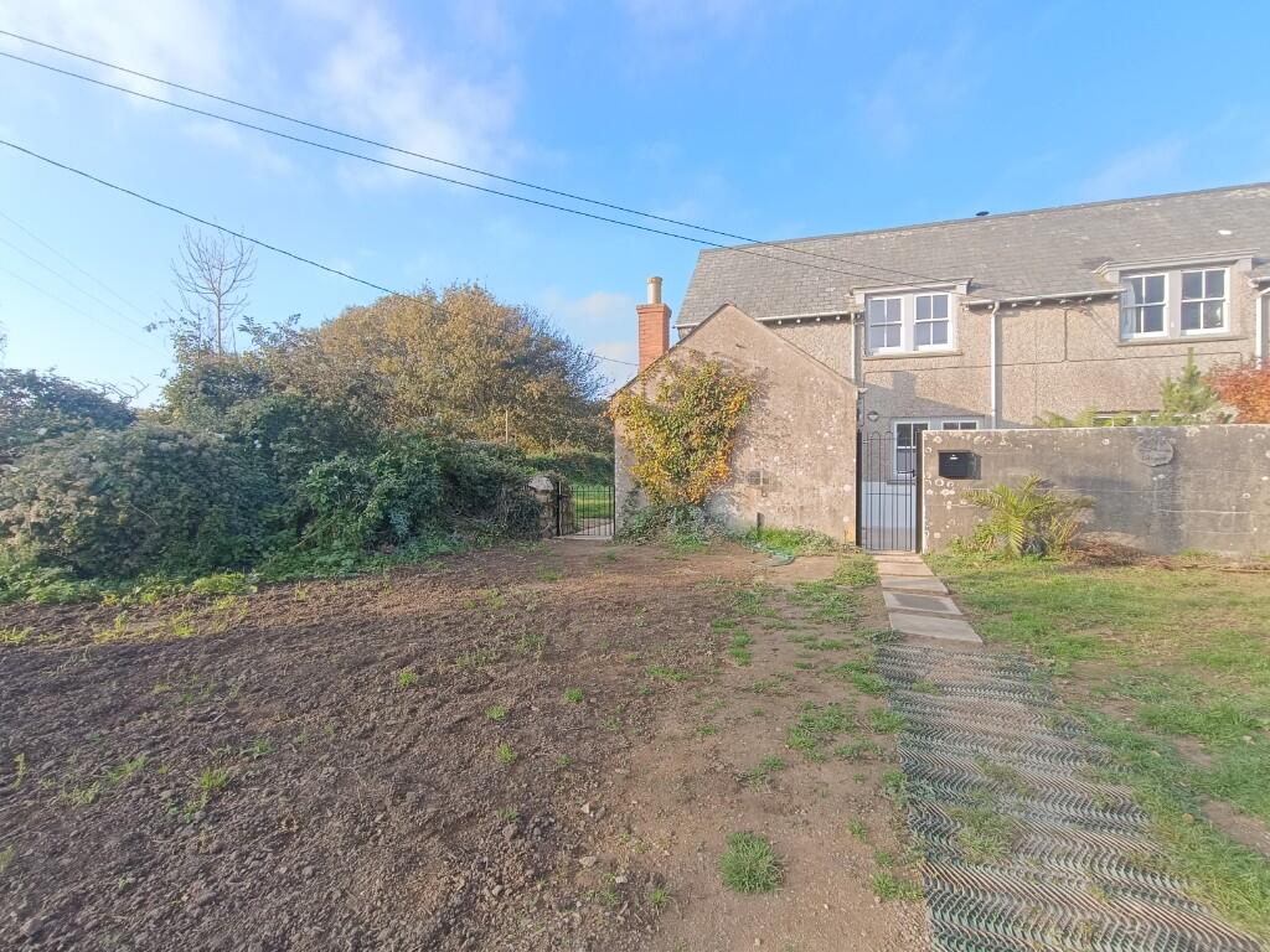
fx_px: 587
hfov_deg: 94.5
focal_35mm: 16
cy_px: 476
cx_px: 635
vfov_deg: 78.1
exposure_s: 1/225
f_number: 2.2
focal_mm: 1.66
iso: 50
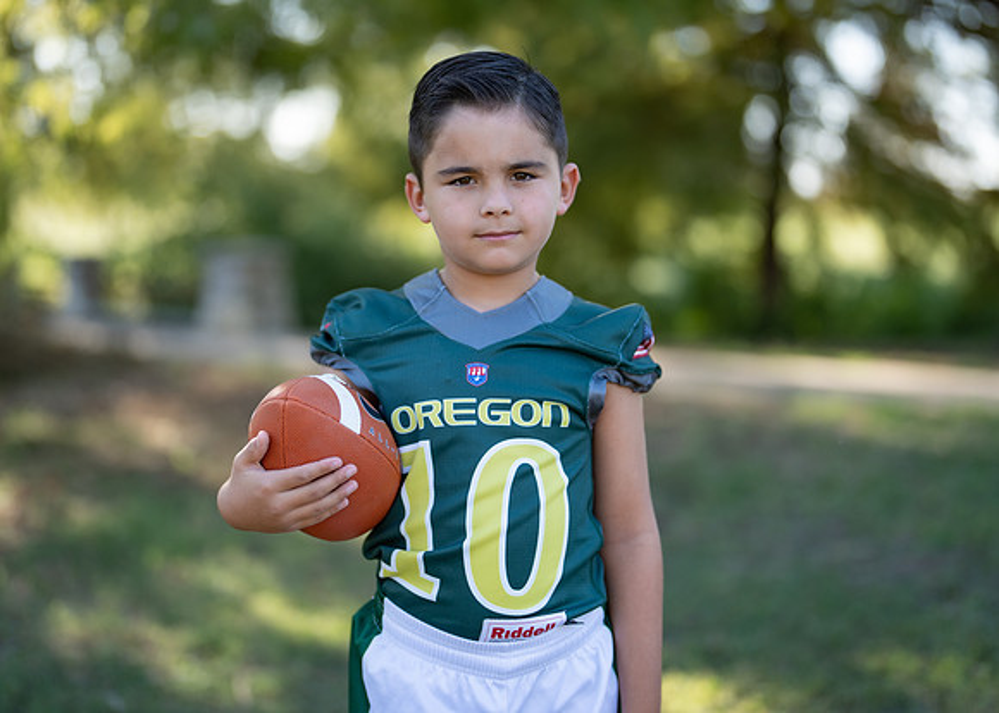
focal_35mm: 57
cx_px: 482
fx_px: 1610
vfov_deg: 25.0
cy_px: 328
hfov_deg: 34.5
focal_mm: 50
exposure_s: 1/1250
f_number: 1.2
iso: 100
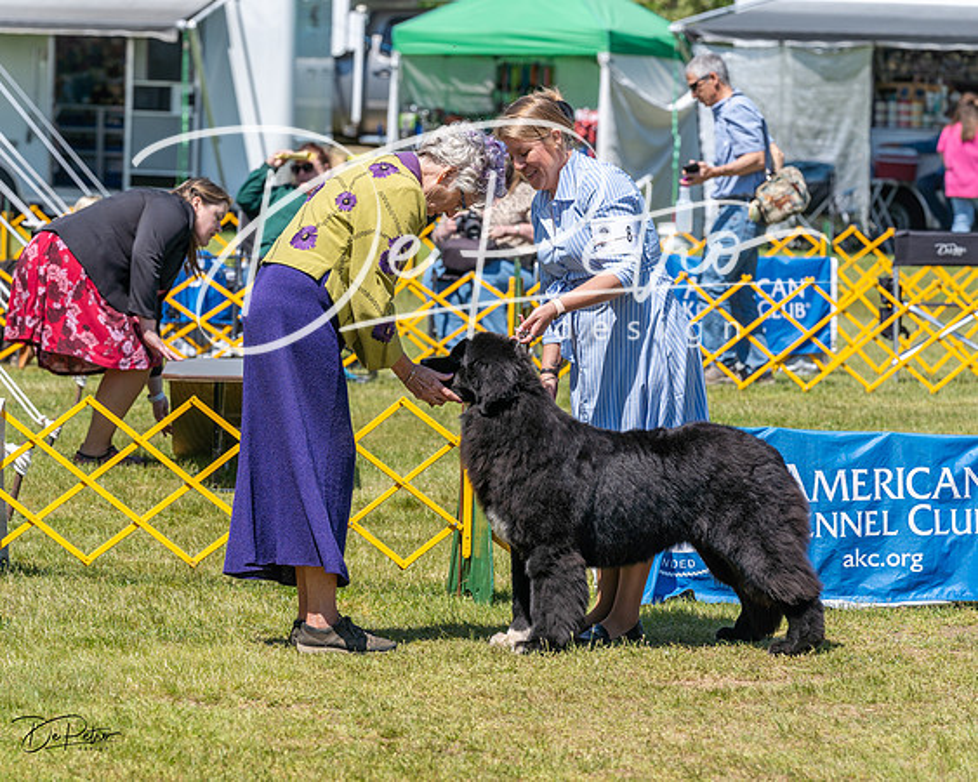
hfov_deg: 9.6
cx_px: 489
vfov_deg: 7.7
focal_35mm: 202
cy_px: 391
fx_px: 5833
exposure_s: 1/640
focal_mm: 179
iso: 160
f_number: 6.3
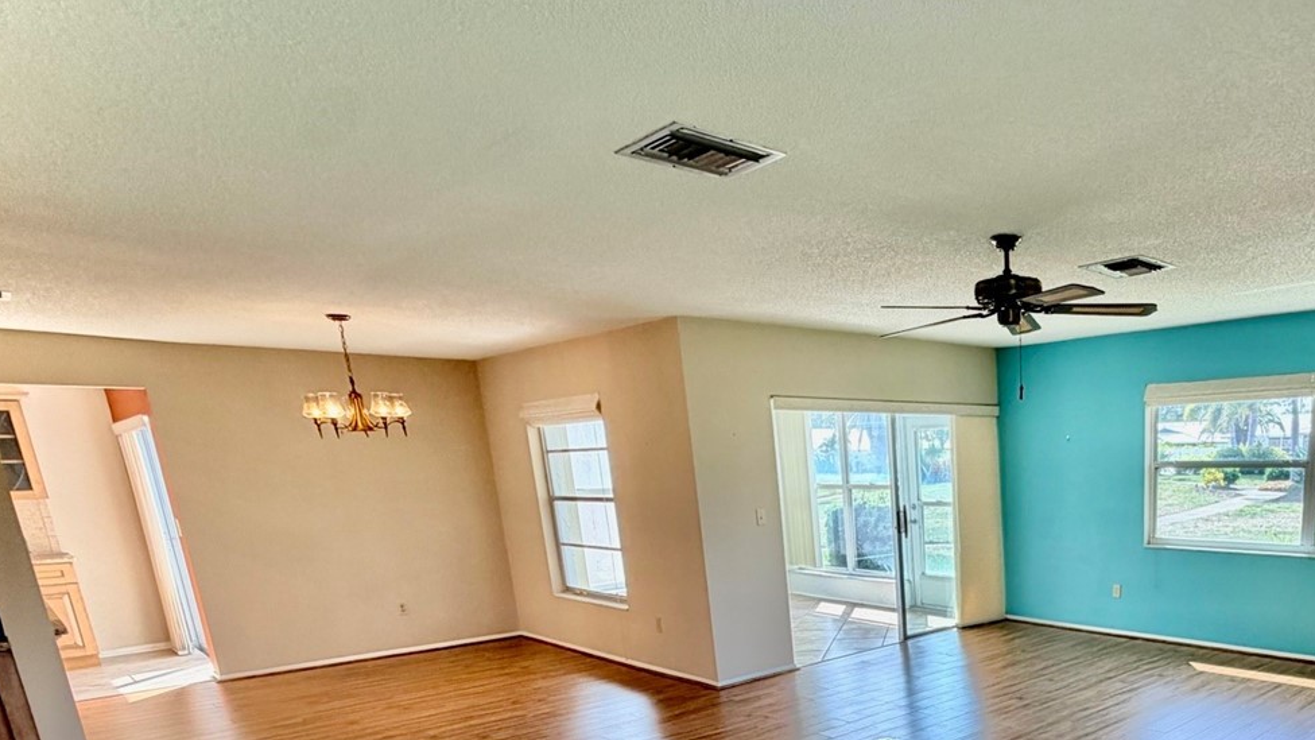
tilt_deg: -15.2
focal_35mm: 25
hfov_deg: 68.1
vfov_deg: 41.9
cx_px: 1021
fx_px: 872
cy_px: 678
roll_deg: +1.3
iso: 80
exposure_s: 1/120
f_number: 2.2
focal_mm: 2.22
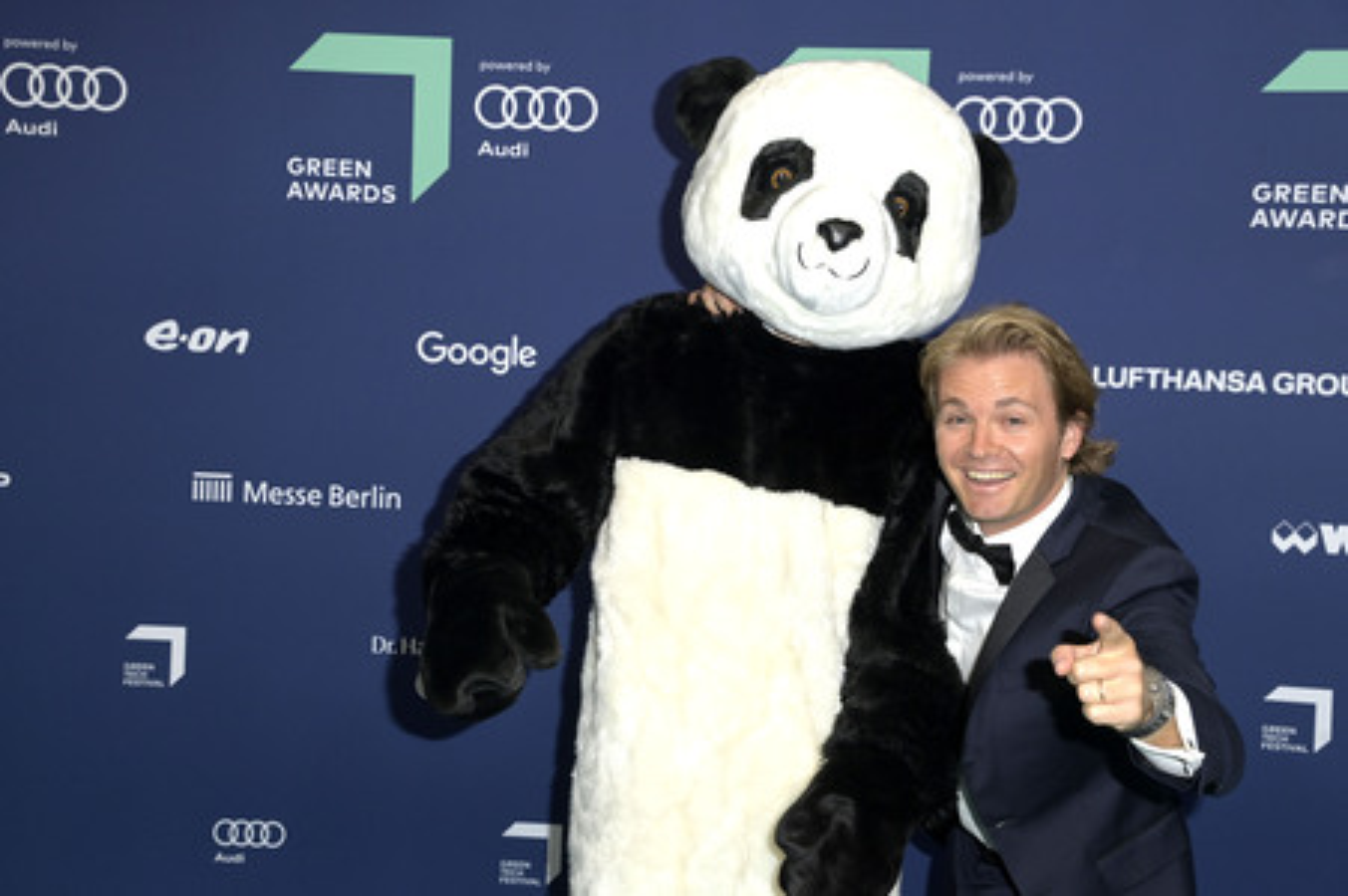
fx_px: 1871
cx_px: 674
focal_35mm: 50
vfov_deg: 27.0
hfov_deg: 39.6
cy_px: 448
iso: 800
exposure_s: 1/250
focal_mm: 50
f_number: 6.3
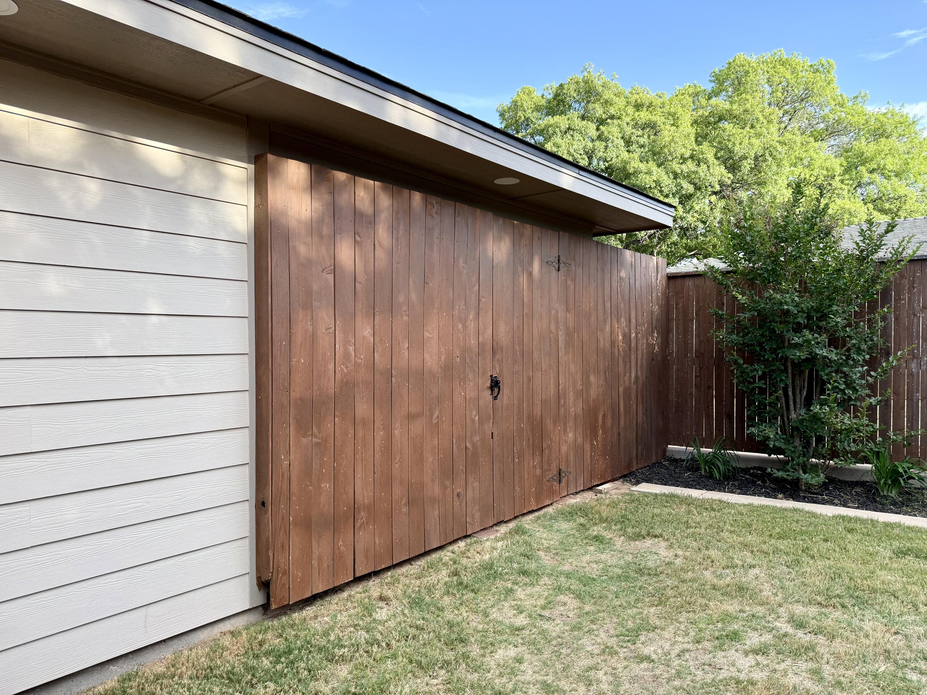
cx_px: 464
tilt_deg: -0.6
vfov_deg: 56.8
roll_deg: -0.3
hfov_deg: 71.6
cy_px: 348
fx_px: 643
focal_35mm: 24
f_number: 1.78
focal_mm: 6.76
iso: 100
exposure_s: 1/840
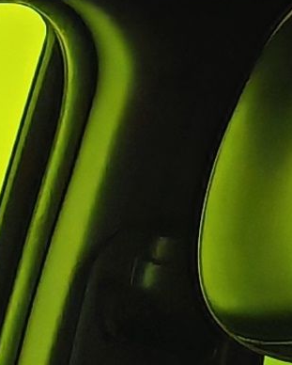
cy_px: 19
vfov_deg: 6.9
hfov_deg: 5.5
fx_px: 3000
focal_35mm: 278
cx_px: 534
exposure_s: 1/33
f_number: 1.9
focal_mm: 6.12
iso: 800
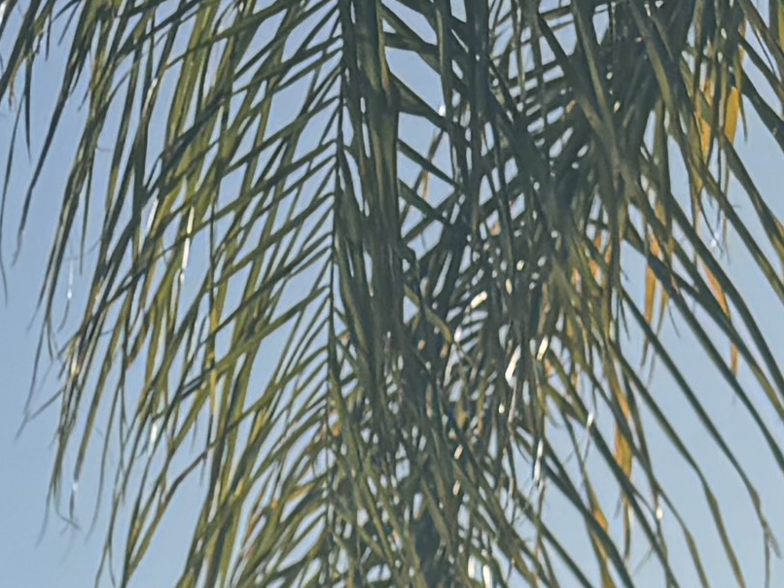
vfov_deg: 7.5
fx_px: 3851
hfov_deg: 10.8
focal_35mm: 170
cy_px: 1885
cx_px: -710
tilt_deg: -5.9
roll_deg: -0.1
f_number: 1.78
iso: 80
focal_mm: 6.76
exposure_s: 1/3597
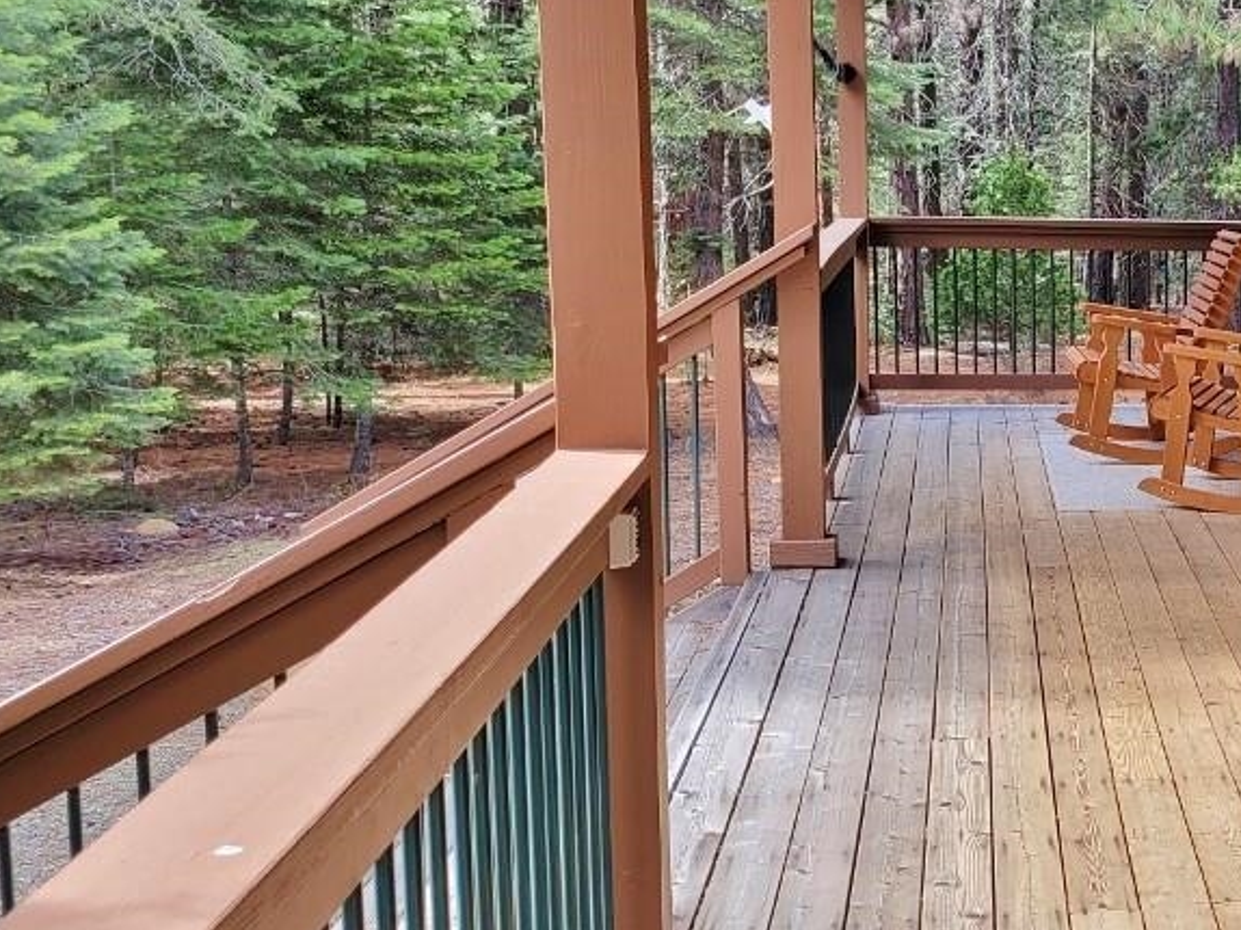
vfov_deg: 25.2
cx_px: 1366
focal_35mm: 58
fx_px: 2078
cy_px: 482
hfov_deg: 29.9
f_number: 1.8
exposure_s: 1/340
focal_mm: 5.4
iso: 40
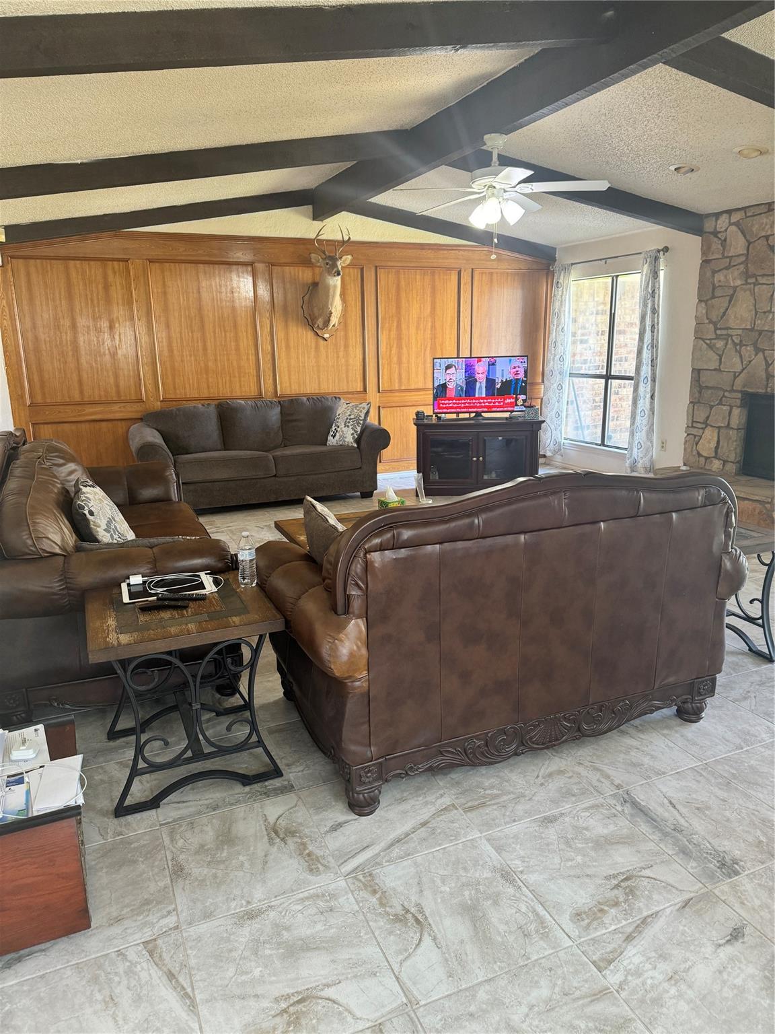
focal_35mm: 24
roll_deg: +1.2
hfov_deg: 56.8
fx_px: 716
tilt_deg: -13.5
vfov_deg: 71.6
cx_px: 388
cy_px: 517
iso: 200
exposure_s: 1/60
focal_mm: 6.76
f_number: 1.78
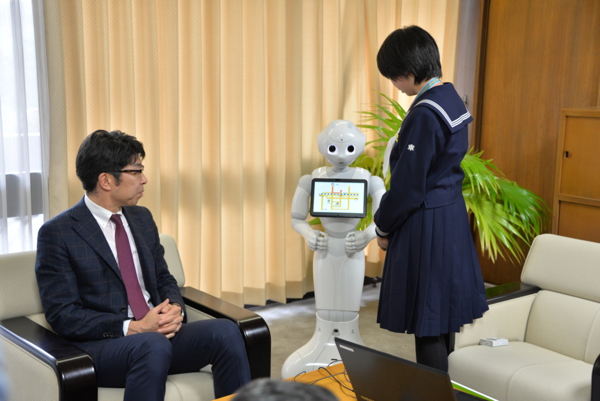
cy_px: 200
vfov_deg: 26.0
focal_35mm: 52
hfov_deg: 38.2
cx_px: 300
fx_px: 867
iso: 500
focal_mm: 52
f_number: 5.6
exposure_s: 1/50
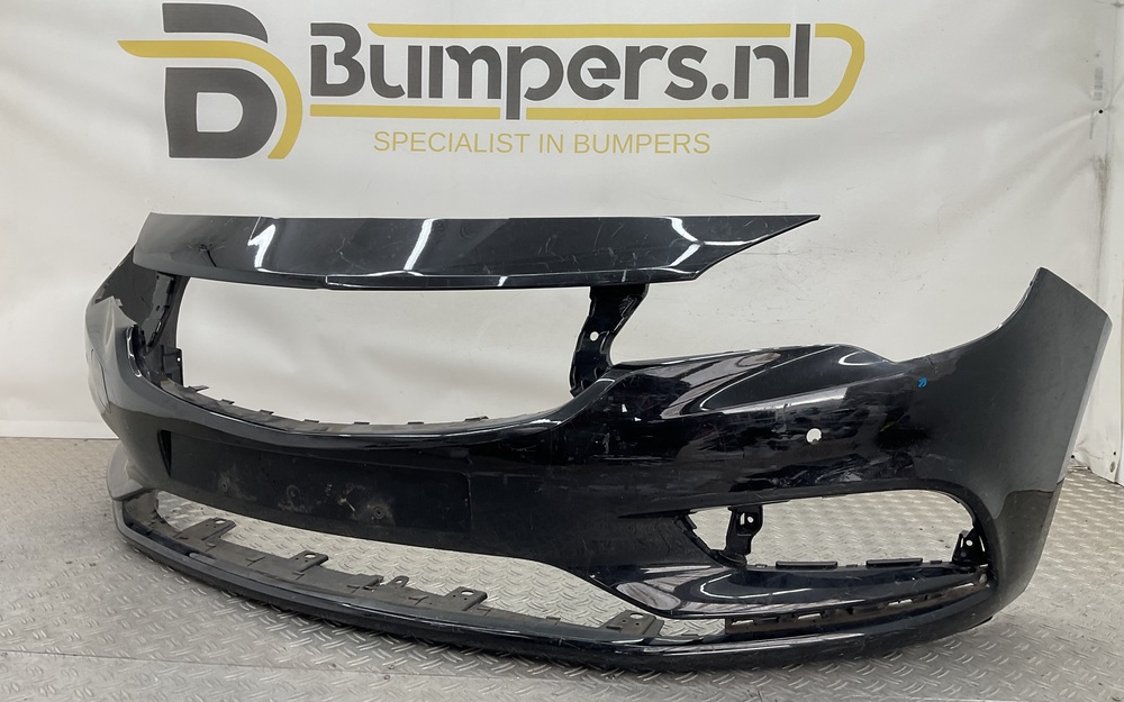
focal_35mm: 31
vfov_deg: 40.6
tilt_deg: -7.5
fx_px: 950
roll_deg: -1.8
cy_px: 364
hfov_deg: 61.2
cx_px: 559
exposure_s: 1/120
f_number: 1.8
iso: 20
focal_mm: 3
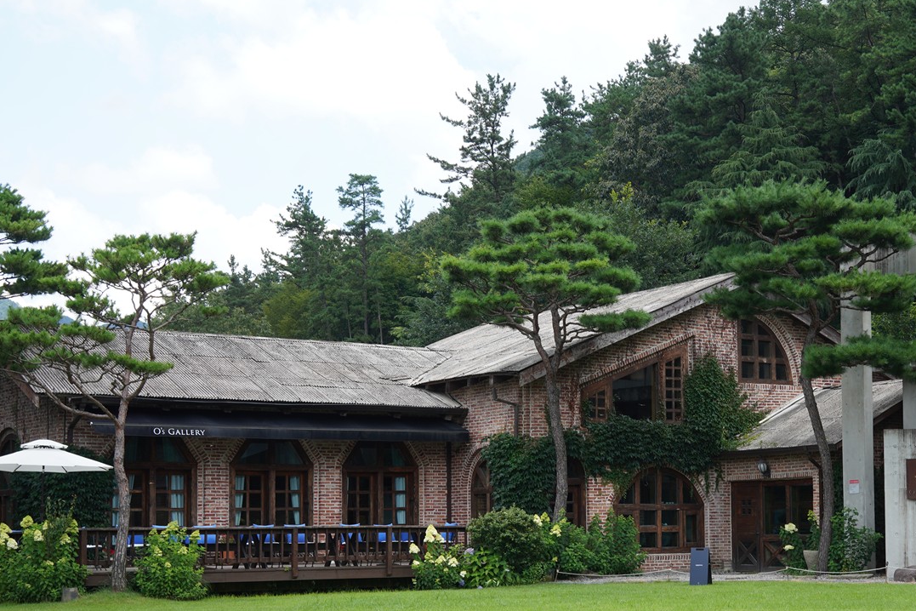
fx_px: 1654
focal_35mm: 65
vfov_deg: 20.8
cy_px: 411
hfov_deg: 30.6
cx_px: 660
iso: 125
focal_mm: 35
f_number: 8
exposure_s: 1/100
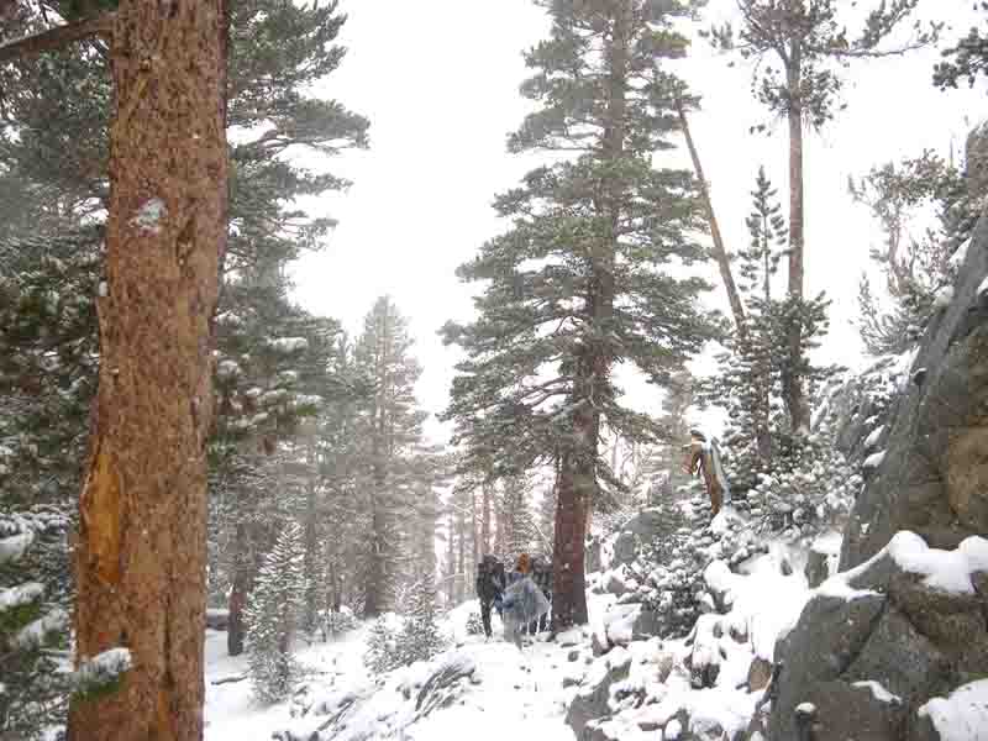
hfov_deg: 49.0
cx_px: 494
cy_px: 370
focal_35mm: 38
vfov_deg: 37.7
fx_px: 1085
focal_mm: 8
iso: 100
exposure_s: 1/324
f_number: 2.8
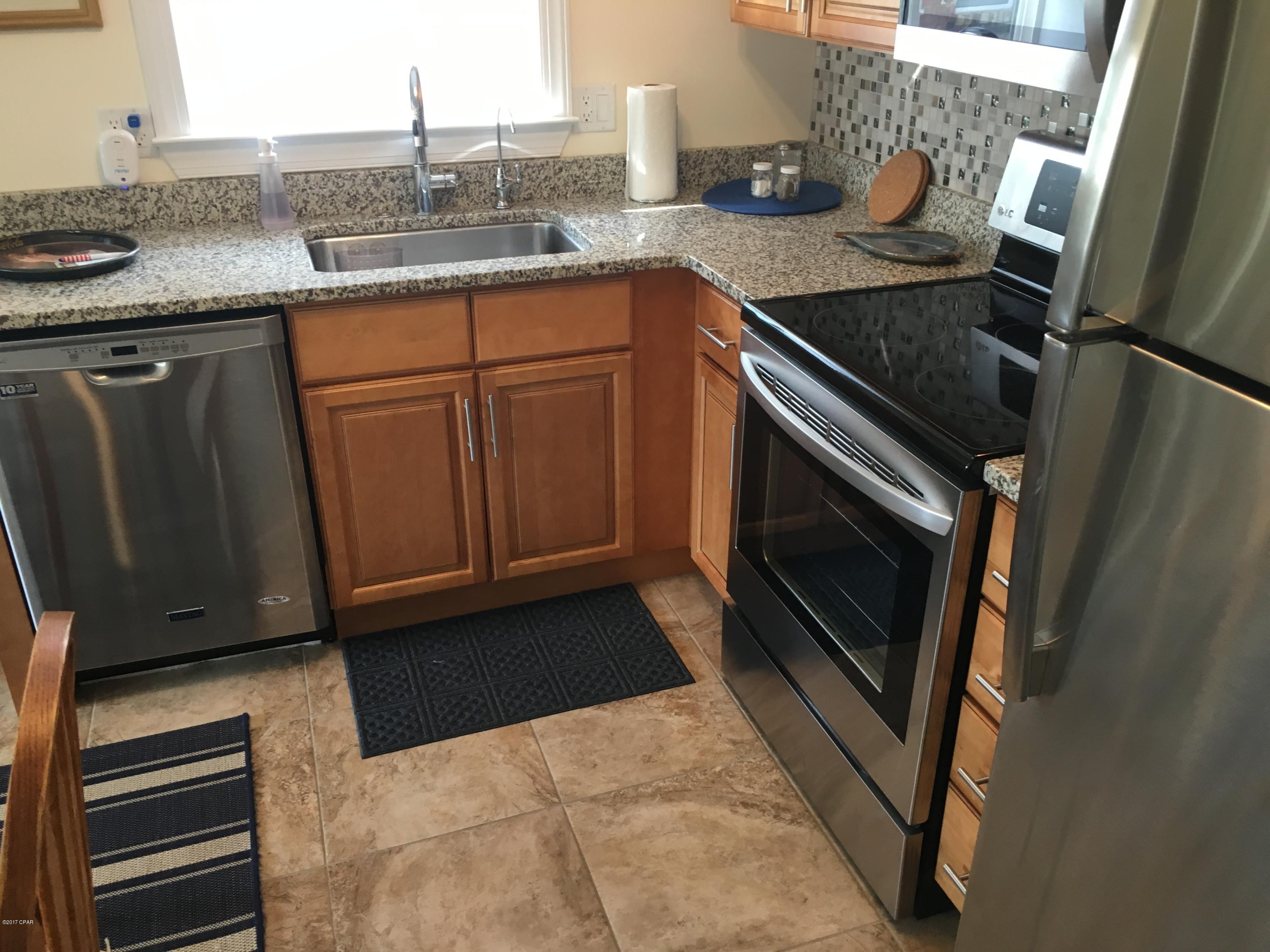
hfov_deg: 61.7
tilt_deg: -26.3
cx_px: 635
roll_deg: +0.4
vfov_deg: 48.2
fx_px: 1064
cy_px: 476
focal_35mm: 29
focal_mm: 4.15
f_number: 2.2
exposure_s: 1/30
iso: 64
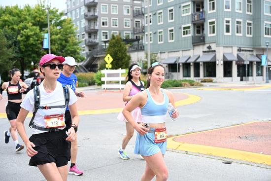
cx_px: 136
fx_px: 392
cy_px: 90
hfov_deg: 38.2
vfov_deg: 26.0
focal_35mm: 52
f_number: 4
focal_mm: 52
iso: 2000
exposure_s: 1/800
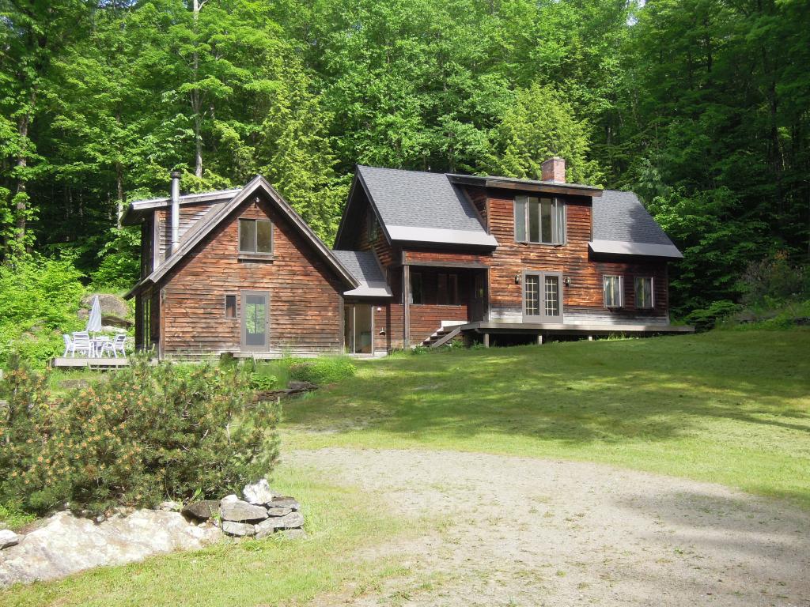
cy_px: 304
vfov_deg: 36.0
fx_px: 936
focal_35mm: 40
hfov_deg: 46.8
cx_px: 405
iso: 160
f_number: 3.3
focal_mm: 7.2
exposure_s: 1/400
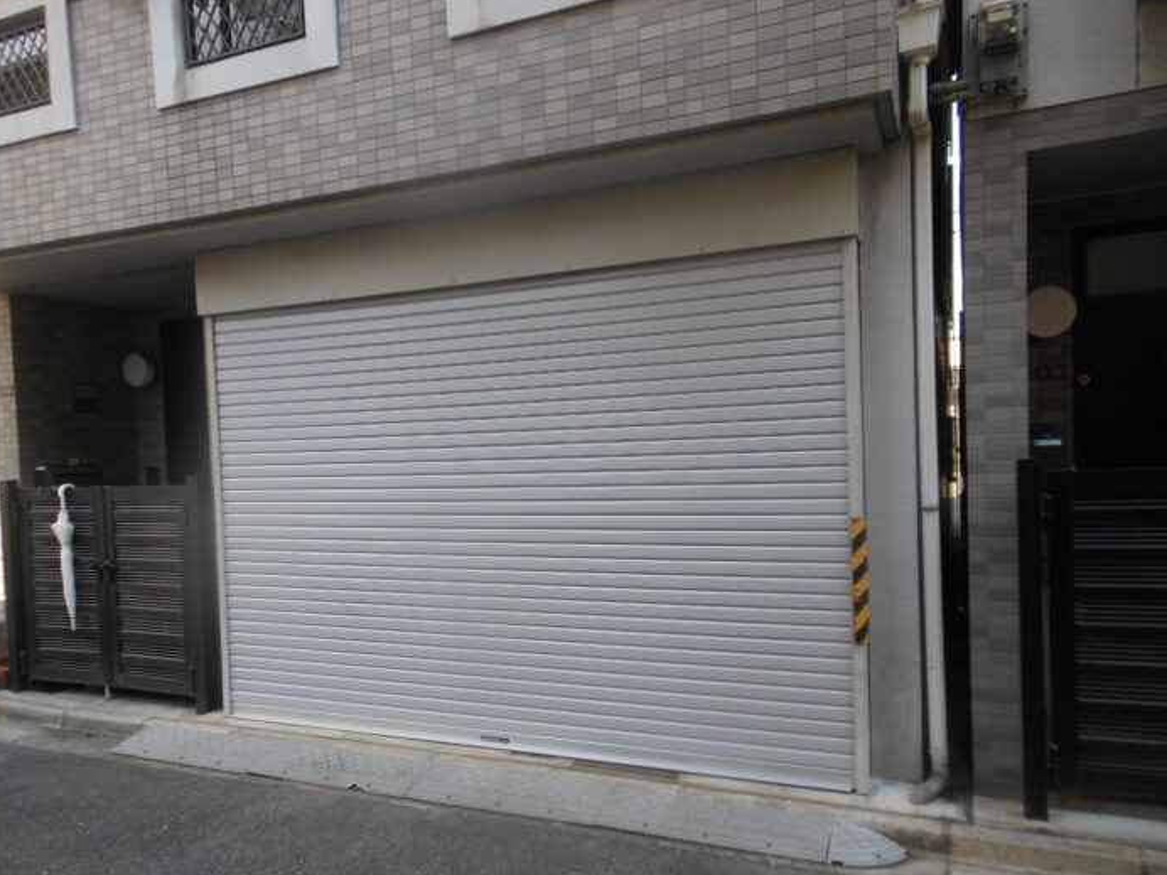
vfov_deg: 53.1
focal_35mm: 26
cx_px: 562
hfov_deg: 67.3
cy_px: 442
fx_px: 877
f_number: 3.2
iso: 80
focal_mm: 4.5
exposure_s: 1/100
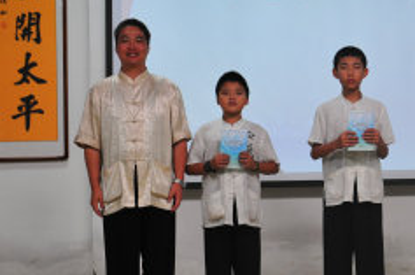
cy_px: 111
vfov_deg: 14.2
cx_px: 345
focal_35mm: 96
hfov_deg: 21.0
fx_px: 1105
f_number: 4
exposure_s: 1/60
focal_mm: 31
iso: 500
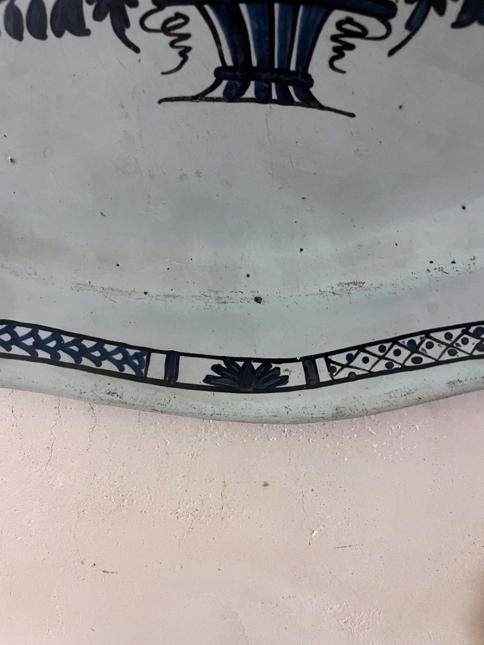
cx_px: 242
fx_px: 485
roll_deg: +1.4
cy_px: 322
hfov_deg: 53.1
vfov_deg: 67.3
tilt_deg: -11.1
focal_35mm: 26
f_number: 1.6
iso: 320
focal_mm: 4.2
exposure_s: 1/33
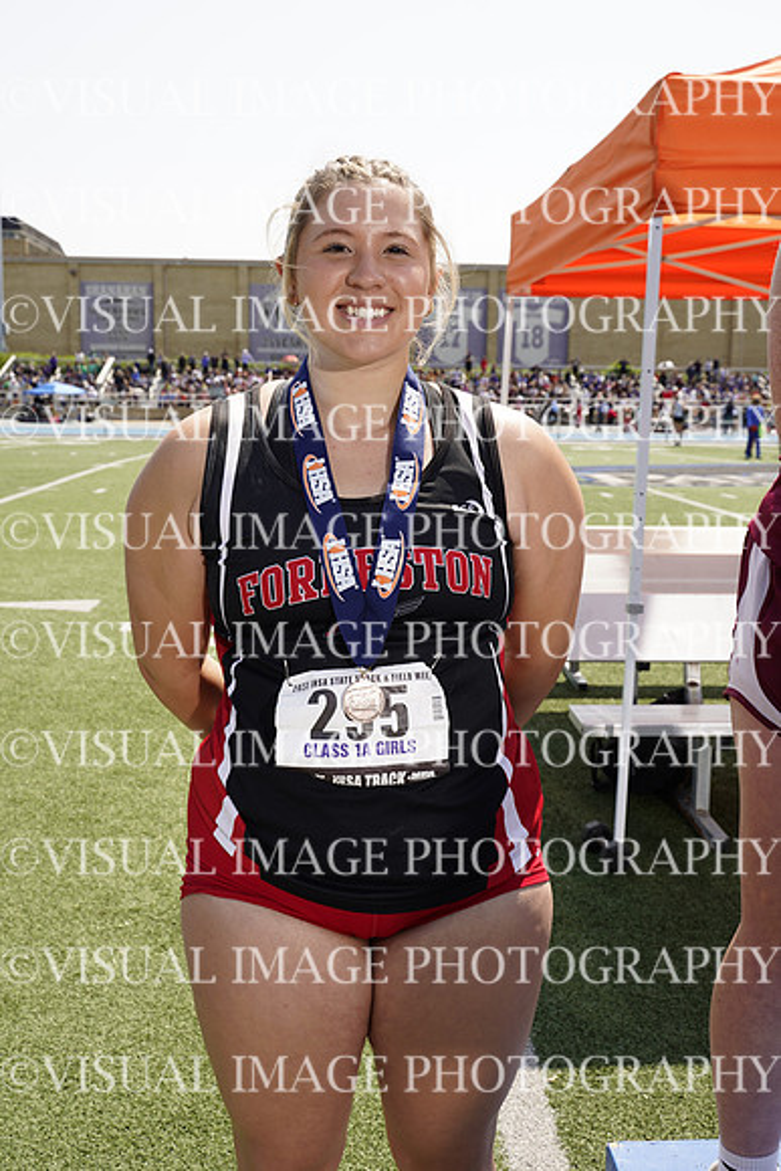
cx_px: 390
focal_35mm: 40
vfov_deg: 48.4
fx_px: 1301
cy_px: 586
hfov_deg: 33.4
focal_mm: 40
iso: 100
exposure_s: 1/160
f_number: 8
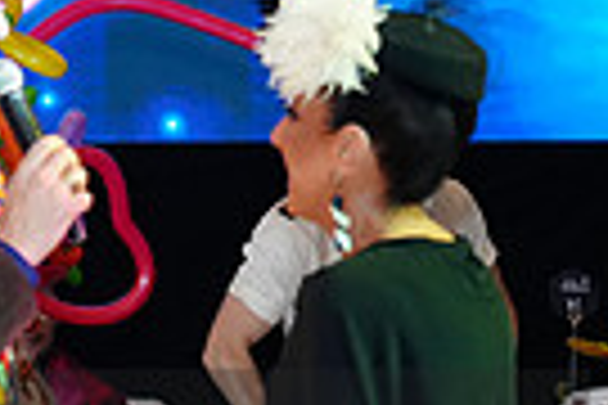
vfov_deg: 3.1
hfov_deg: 4.6
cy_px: 488
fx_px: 7549
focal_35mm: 447
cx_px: 99
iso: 2500
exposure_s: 1/250
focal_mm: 104
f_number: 4
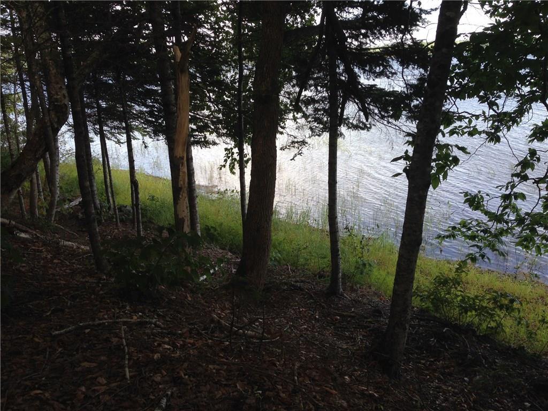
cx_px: 274
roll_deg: +2.8
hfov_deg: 55.4
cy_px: 206
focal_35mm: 33
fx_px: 522
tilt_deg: -15.7
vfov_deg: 42.9
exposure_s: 1/345
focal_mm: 4.12
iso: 50
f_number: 2.4
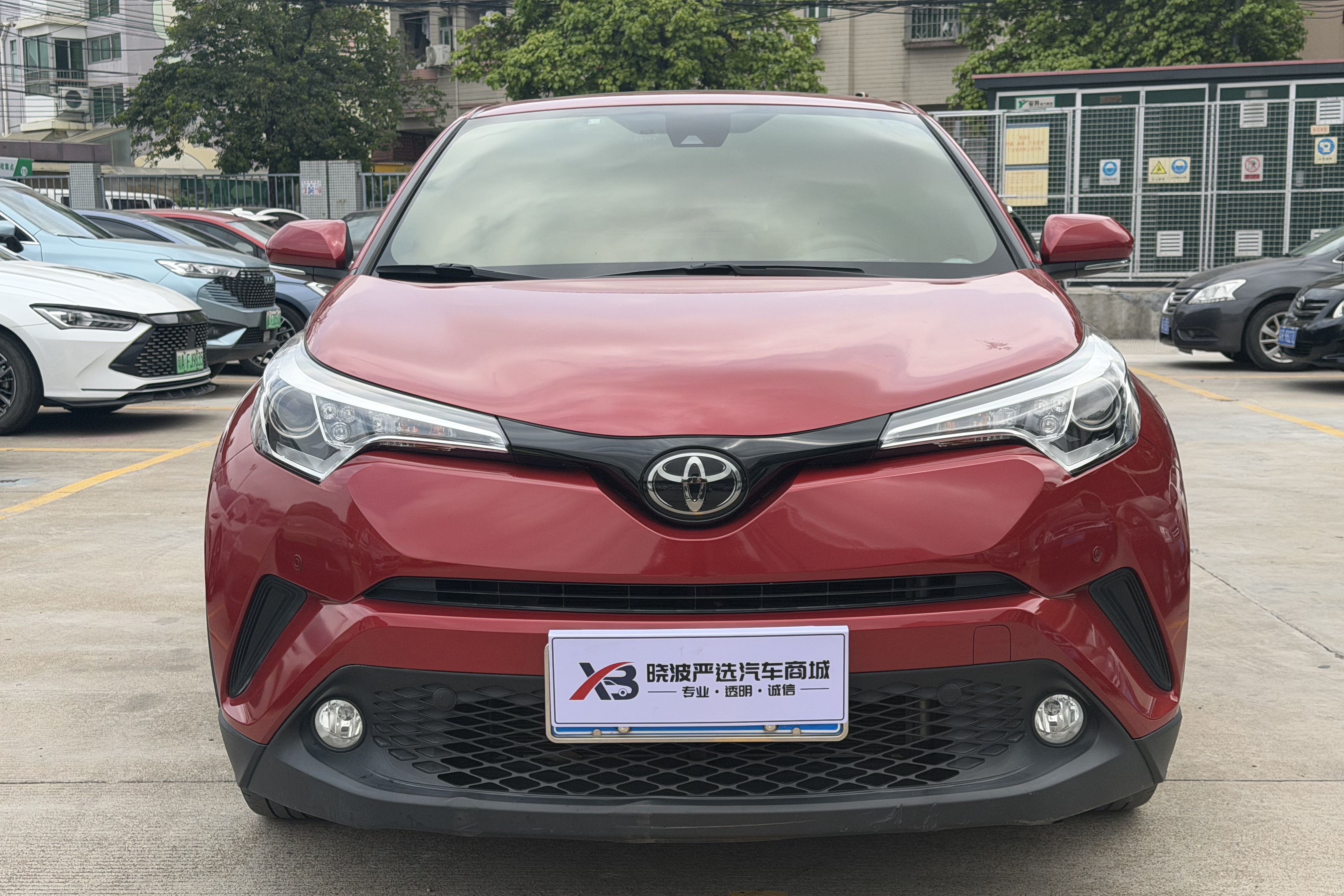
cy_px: 487
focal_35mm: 50
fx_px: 1867
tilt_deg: -8.3
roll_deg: +0.2
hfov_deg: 39.6
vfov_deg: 27.0
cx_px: 672
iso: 80
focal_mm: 6.76
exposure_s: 1/3534
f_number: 1.78
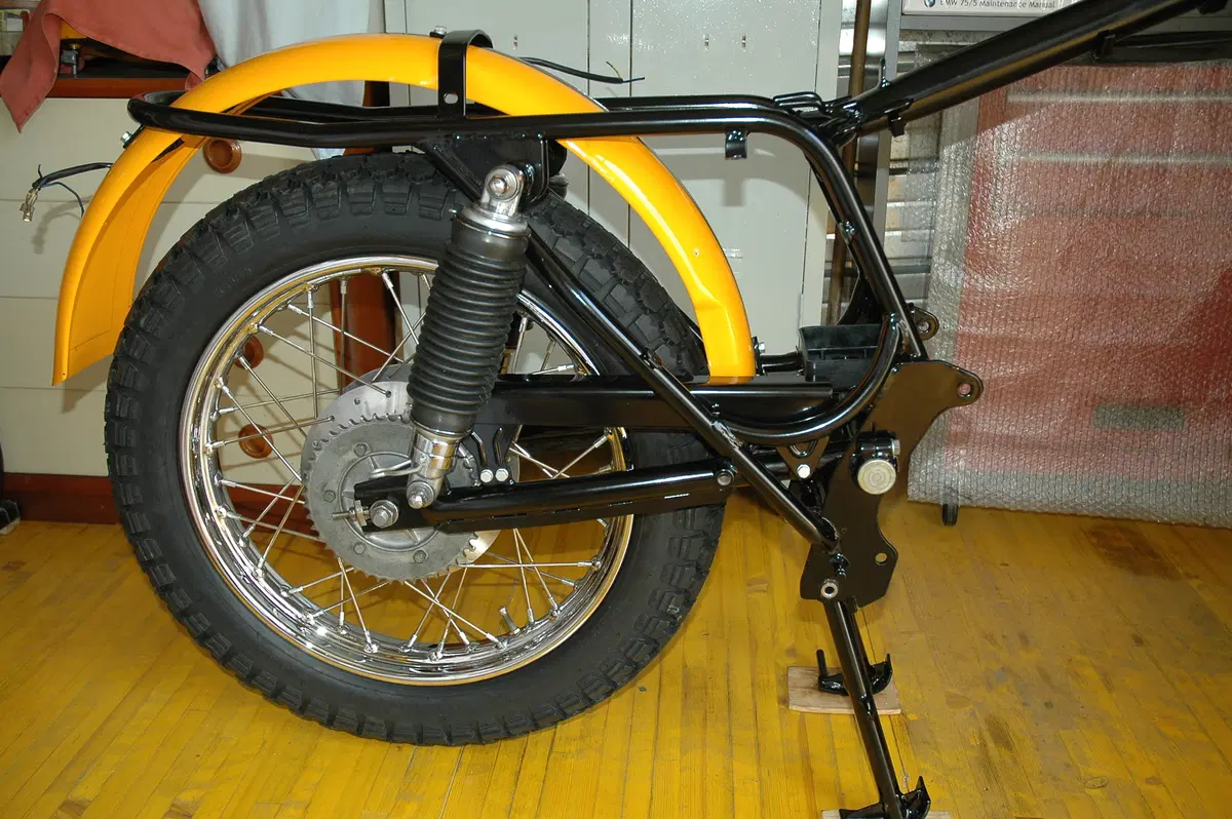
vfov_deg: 39.9
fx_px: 1128
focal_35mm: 33
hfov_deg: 57.3
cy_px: 410
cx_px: 616
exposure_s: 1/60
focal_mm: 22
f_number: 3.8
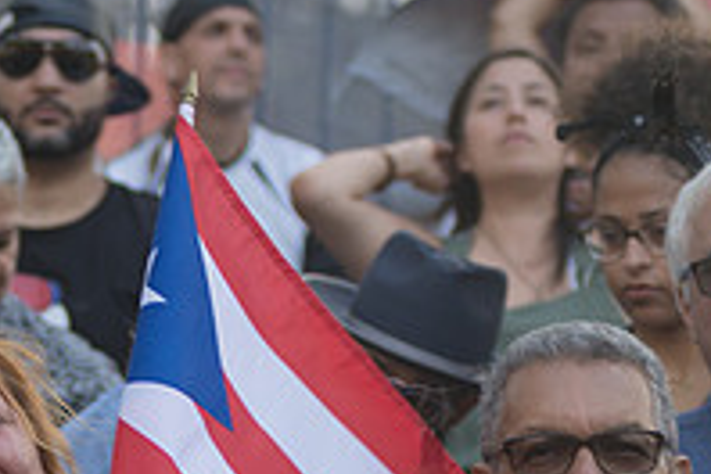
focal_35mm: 234
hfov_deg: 8.7
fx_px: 4621
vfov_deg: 5.8
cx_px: -32
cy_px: 609
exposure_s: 1/200
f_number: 3.5
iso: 160
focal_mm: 80
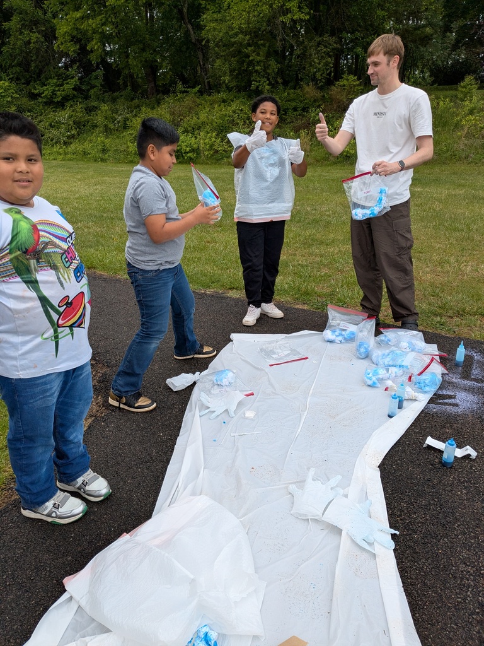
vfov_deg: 65.3
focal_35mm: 27
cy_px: 323
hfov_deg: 51.4
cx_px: 242
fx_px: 503
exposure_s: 1/2597
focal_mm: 4.38
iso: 67
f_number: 1.73
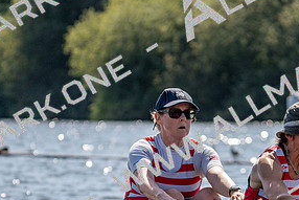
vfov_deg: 3.4
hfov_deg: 5.1
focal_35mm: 405
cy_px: 195
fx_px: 3365
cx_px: 240
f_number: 5.6
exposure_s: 1/2000
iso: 250
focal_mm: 200
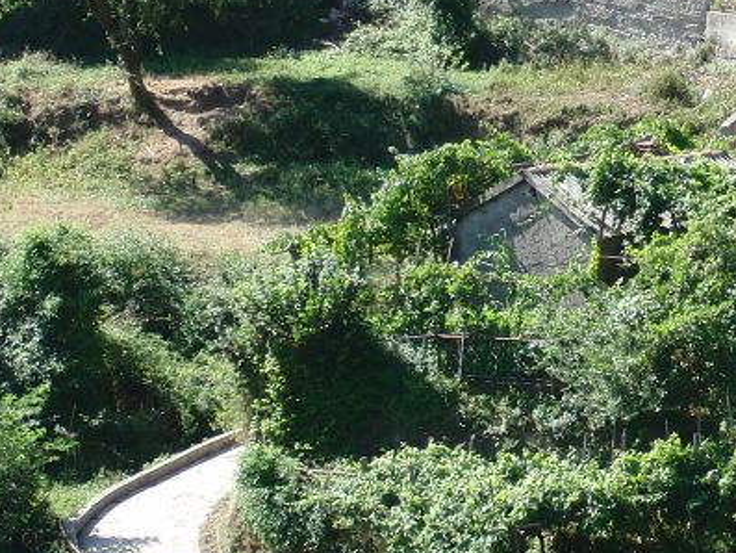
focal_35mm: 241
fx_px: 5126
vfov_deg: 6.2
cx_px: 649
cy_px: 67
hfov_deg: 8.2
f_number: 4.1
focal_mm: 14.35
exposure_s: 1/320
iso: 100
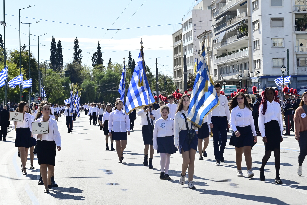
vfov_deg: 13.0
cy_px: 102
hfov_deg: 19.5
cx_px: 154
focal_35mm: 105
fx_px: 895
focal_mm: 70
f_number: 9
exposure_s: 1/800
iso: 500
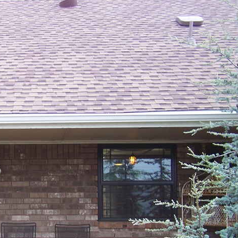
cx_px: -8
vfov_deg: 23.3
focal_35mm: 73
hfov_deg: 22.6
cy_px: 189
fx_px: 568
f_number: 2.8
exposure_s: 1/60
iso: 64
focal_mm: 6.3
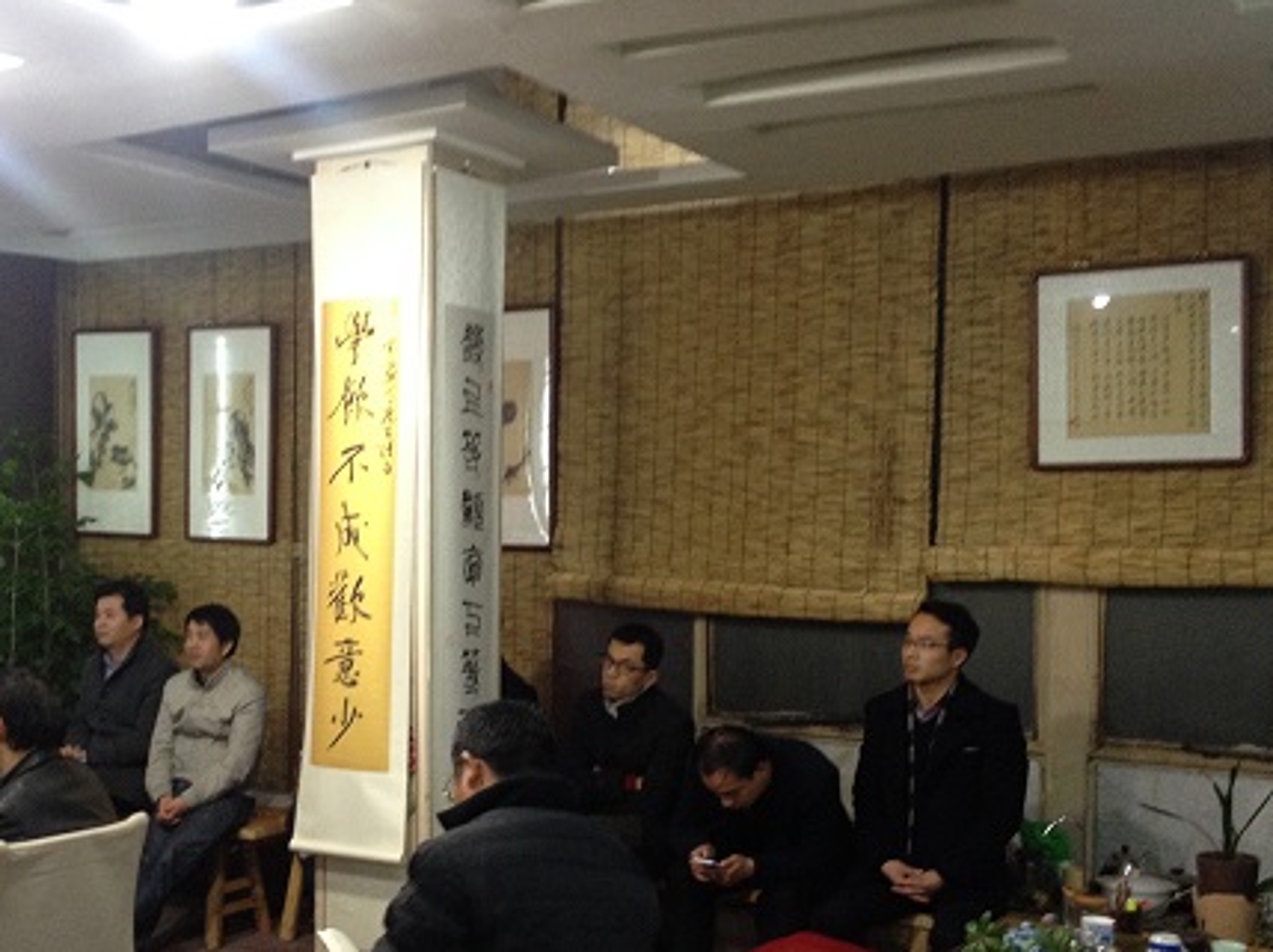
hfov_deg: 38.5
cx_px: 433
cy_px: 584
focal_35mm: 49
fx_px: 1800
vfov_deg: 29.5
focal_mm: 4.28
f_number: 2.4
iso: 200
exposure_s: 1/20
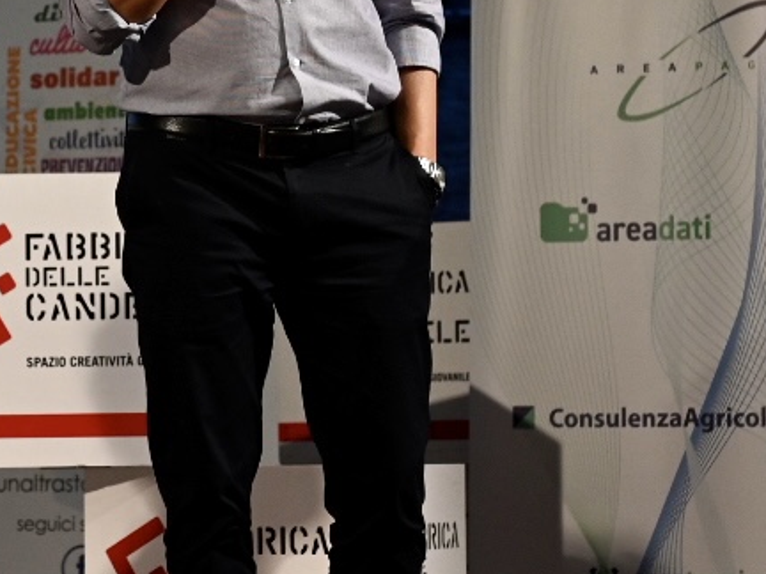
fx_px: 3828
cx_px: 161
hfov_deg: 11.4
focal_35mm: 173
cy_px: 186
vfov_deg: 8.6
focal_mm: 48
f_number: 4
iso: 1000
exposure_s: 1/160
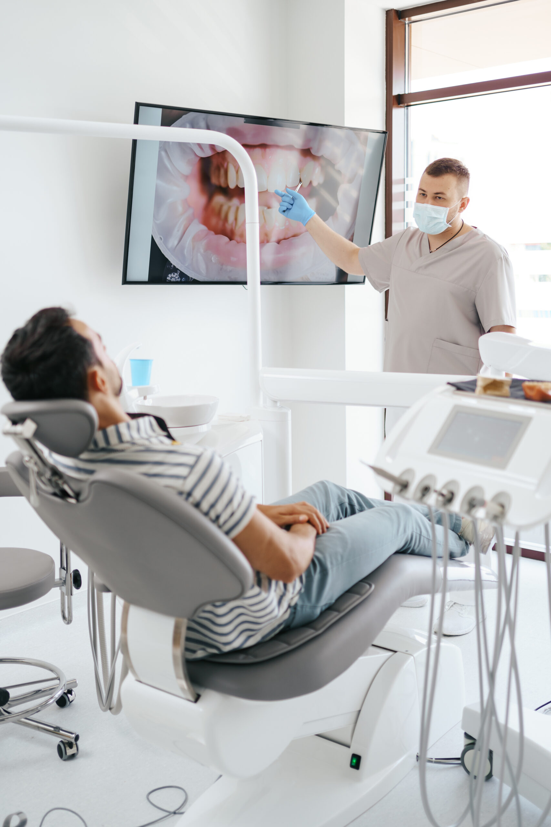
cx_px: 276
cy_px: 414
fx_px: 803
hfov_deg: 37.9
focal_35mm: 35
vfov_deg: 54.4
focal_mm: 35
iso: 100
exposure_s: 1/125
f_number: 2
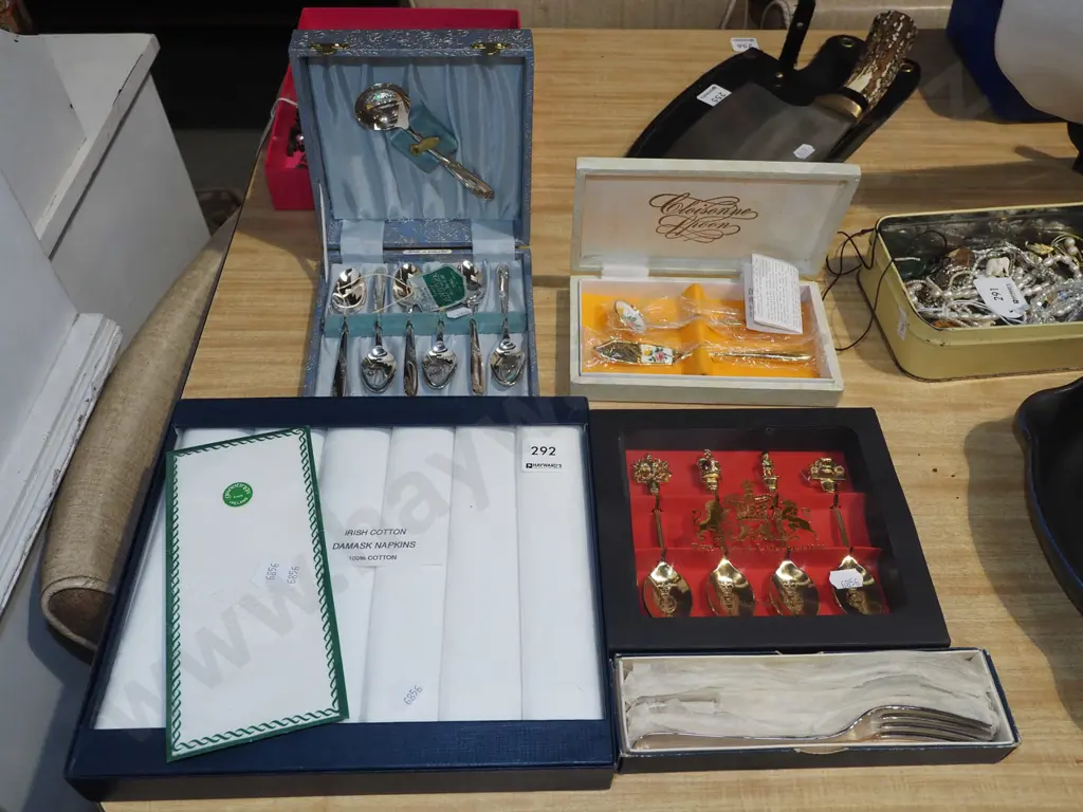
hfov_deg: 60.0
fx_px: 939
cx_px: 542
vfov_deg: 46.8
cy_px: 406
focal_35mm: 30
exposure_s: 1/200
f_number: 5.6
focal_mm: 15
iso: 1000
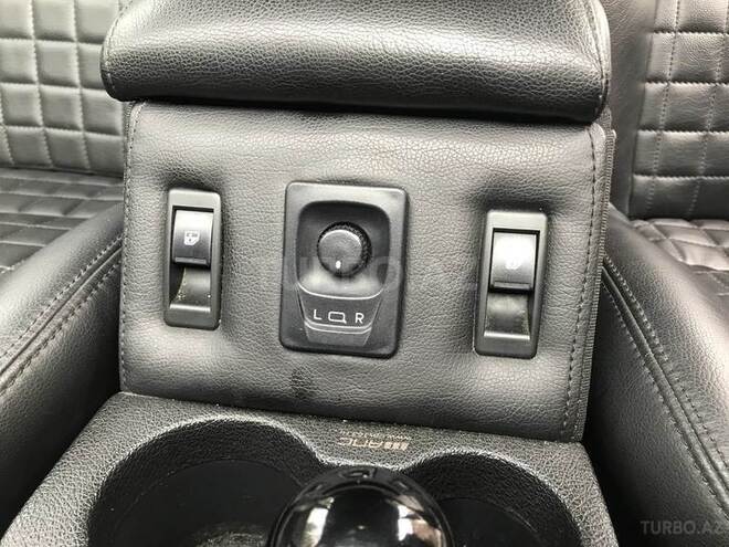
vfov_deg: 49.7
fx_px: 590
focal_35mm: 28
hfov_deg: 63.4
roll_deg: +0.0
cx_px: 364
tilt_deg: -34.5
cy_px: 274
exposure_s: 1/30
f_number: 1.8
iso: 32
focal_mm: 3.99
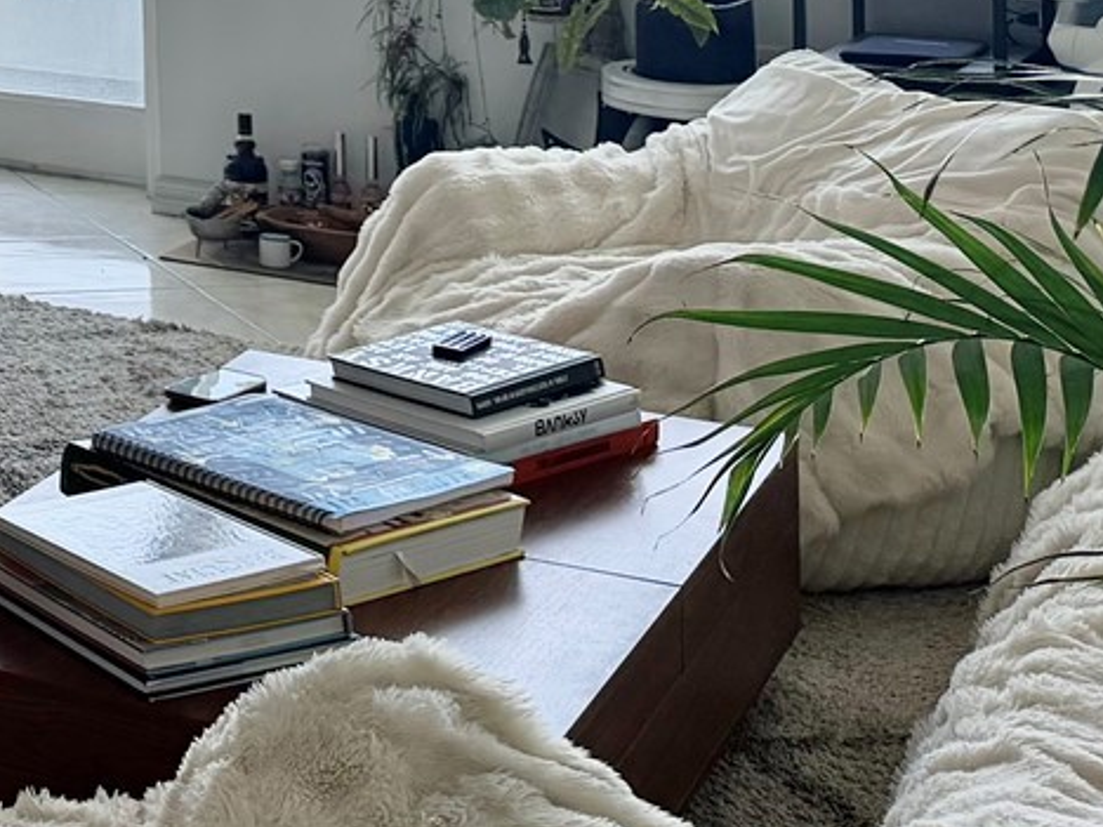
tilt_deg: -0.7
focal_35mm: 82
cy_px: -337
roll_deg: +1.3
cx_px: -533
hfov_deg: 20.5
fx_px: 2613
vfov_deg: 16.7
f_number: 1.78
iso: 80
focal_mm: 6.76
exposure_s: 1/239
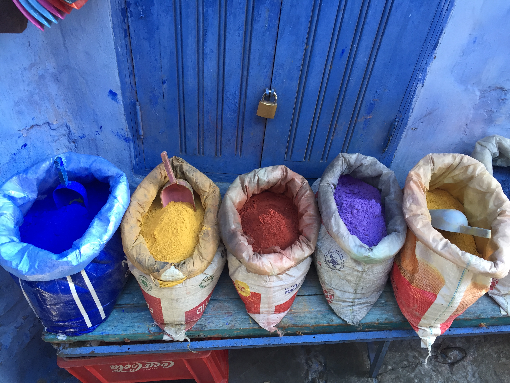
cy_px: 192
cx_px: 255
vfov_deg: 48.2
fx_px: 427
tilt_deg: -45.1
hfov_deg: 61.7
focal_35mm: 29
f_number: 2.2
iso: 32
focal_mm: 4.15
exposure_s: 1/33
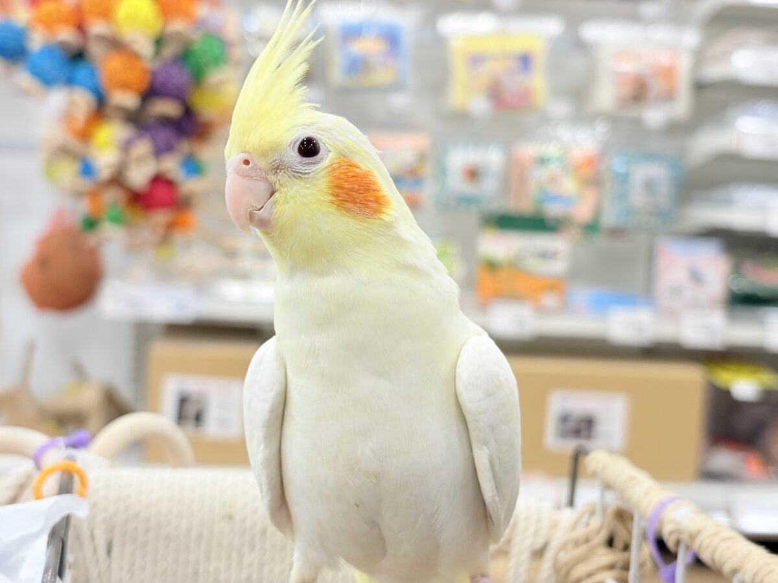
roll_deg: -2.4
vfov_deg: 28.0
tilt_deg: -5.1
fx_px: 1169
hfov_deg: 36.8
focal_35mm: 52
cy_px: 292
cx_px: 389
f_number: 1.6
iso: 50
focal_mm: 5.96
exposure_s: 1/50
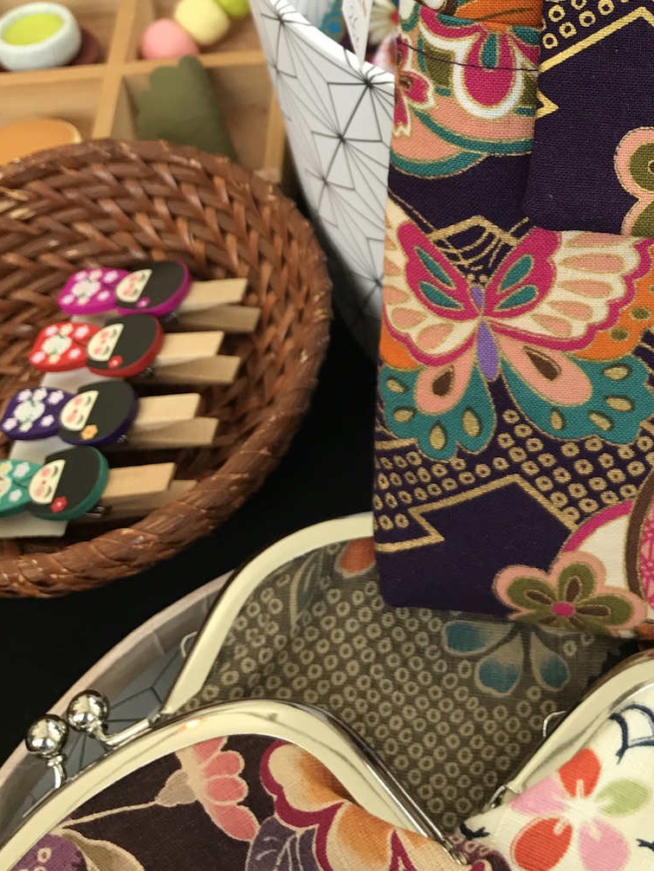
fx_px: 1435
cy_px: 139
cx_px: 585
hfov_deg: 24.9
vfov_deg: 32.6
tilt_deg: -45.9
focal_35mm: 57
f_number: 1.8
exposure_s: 1/130
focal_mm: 3.99
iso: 20
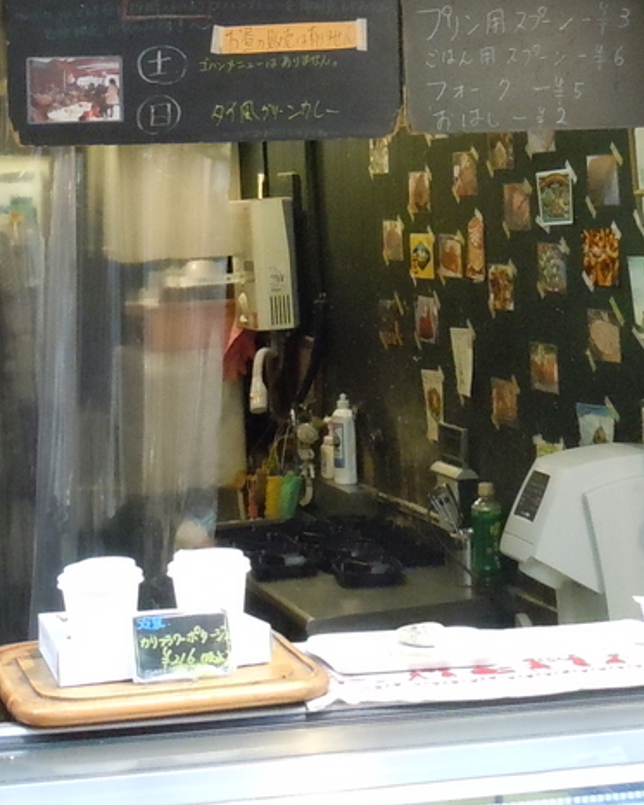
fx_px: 1977
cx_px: 411
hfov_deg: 18.5
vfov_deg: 22.3
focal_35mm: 83
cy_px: 50
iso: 800
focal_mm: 5.9
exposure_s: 1/80
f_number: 4
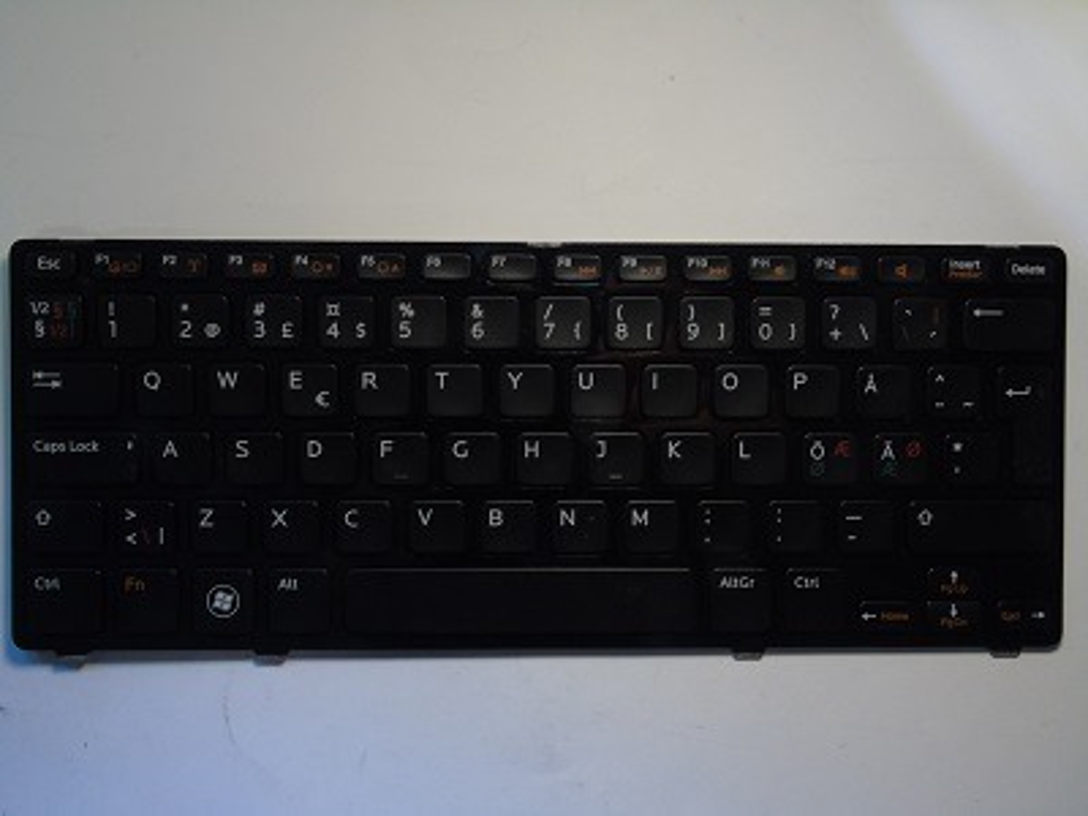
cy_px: 408
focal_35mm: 40
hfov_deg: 46.8
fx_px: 1257
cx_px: 544
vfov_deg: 36.0
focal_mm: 7.1
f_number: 5.2
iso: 200
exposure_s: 1/8
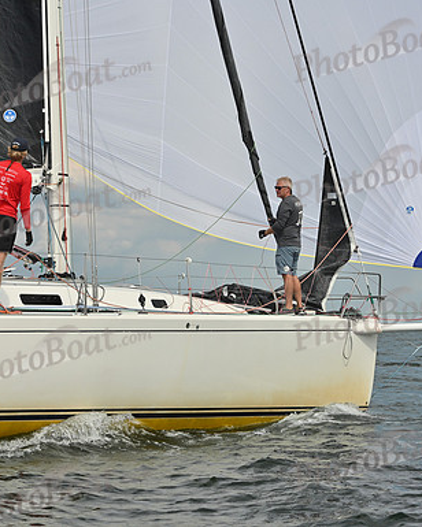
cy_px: 264
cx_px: 223
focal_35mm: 99
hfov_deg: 15.5
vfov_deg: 19.4
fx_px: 1546
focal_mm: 70
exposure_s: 1/1600
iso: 320
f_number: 8
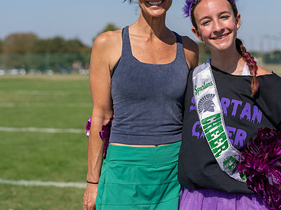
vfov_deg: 17.1
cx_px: 183
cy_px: 75
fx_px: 698
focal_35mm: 86
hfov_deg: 22.7
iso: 100
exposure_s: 1/5000
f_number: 2.5
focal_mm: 50
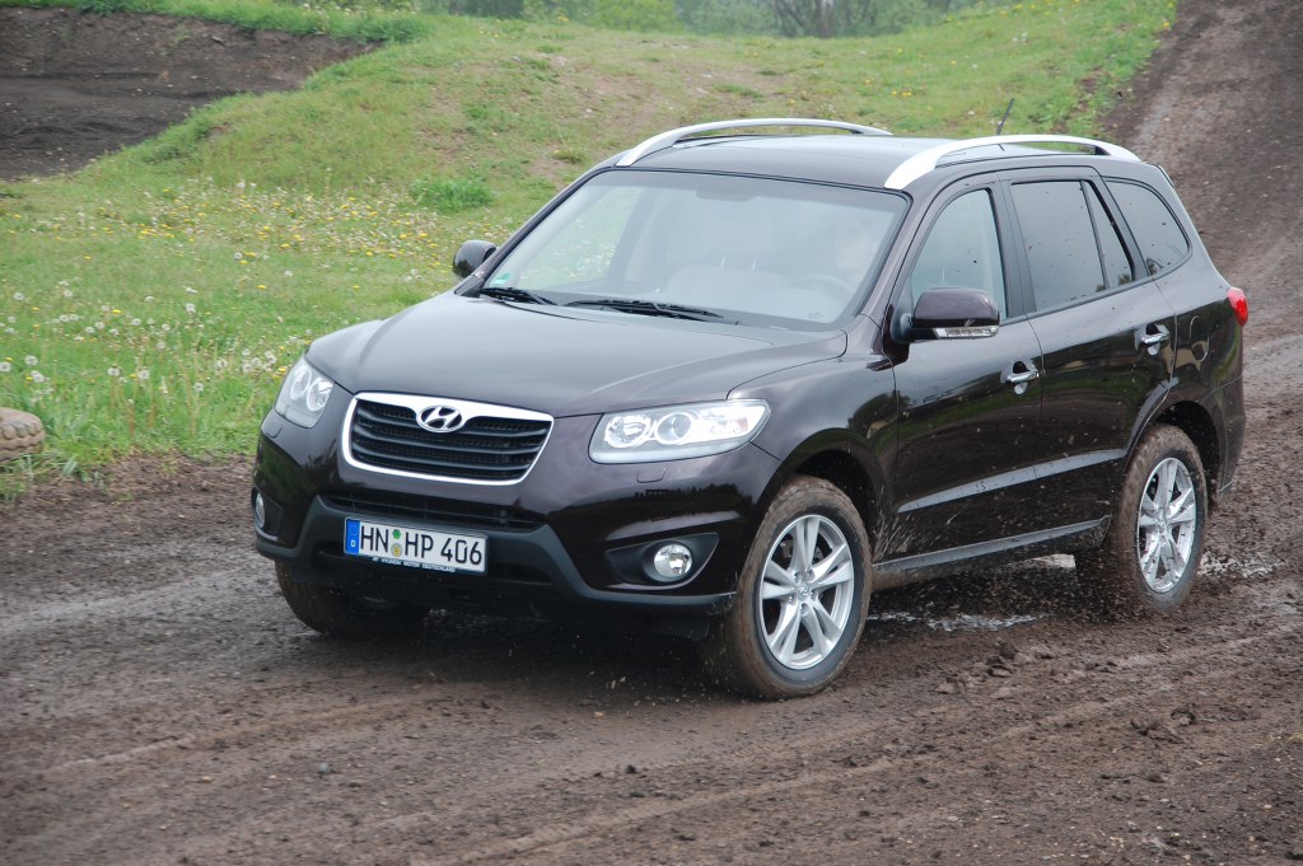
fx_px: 5967
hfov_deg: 12.5
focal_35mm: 165
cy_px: 433
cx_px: 652
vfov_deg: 8.3
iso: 320
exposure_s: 1/500
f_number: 5.6
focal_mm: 110
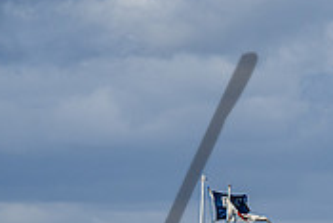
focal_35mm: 538
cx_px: 571
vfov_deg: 2.6
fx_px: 4980
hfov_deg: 3.8
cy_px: 349
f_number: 8
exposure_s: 1/1000
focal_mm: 150
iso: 320
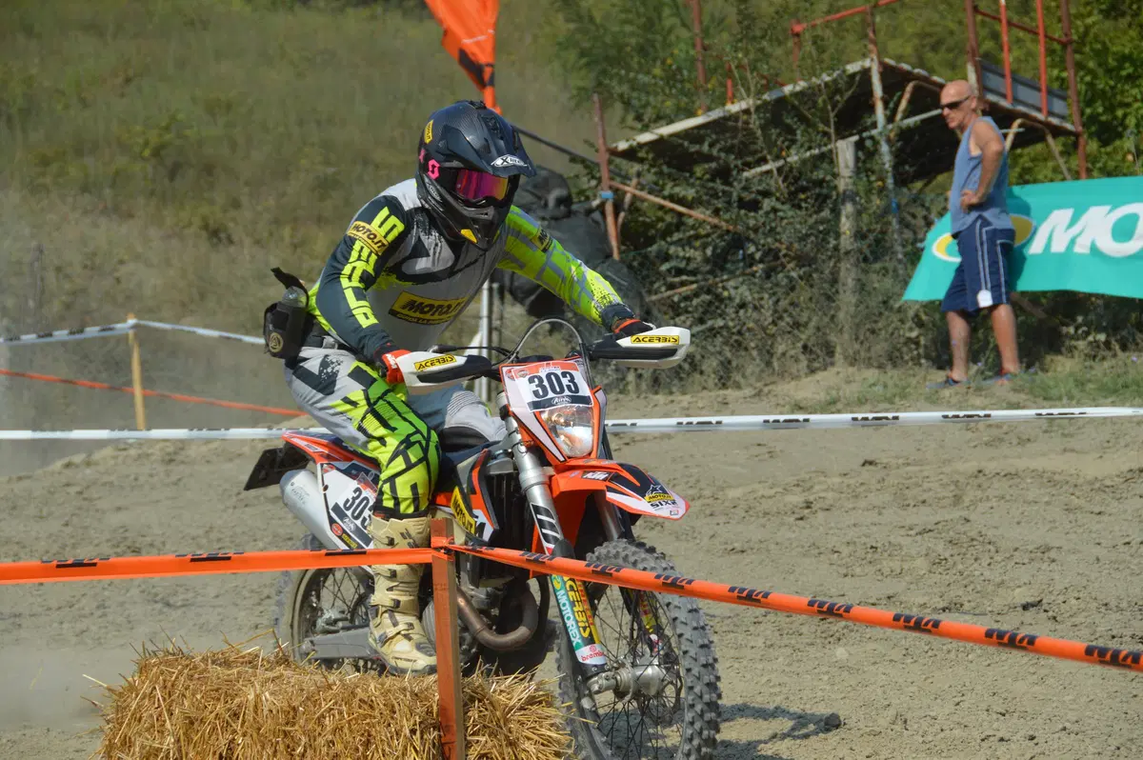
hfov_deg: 13.1
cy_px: 380
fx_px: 4996
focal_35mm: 158
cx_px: 572
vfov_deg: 8.7
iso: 400
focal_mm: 105
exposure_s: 1/2000
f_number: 7.1
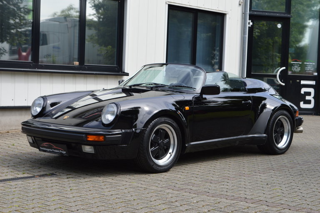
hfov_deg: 29.9
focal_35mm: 68
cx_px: 160
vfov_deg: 20.1
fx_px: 600
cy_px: 106
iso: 100
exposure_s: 1/200
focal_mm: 45
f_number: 7.1
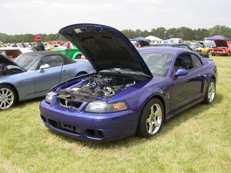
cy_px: 86
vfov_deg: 37.7
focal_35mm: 38
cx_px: 116
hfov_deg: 49.0
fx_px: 254
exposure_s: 1/250
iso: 100
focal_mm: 7.85
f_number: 6.7
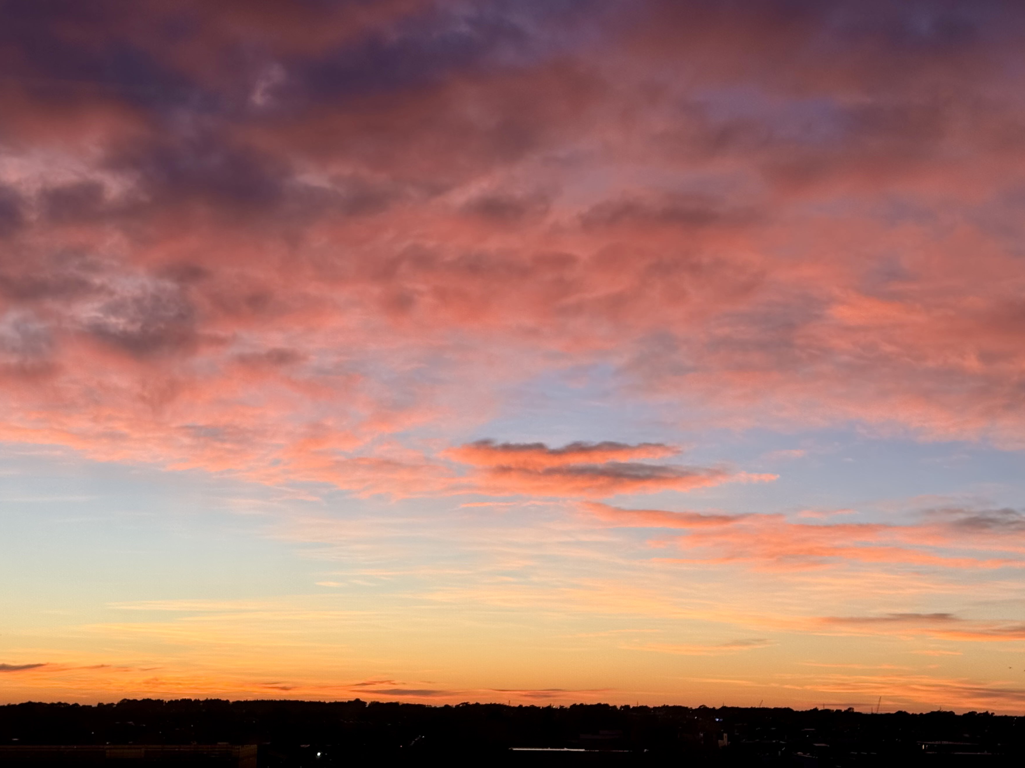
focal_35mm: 55
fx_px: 1629
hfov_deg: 34.9
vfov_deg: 26.6
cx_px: 468
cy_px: 407
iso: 64
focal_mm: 6.76
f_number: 1.78
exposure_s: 1/326
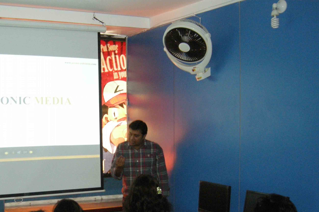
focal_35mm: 56
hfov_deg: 35.2
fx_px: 496
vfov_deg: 23.7
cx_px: 100
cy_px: 183
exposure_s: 1/9.6
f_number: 2.7
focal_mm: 7.5
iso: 400
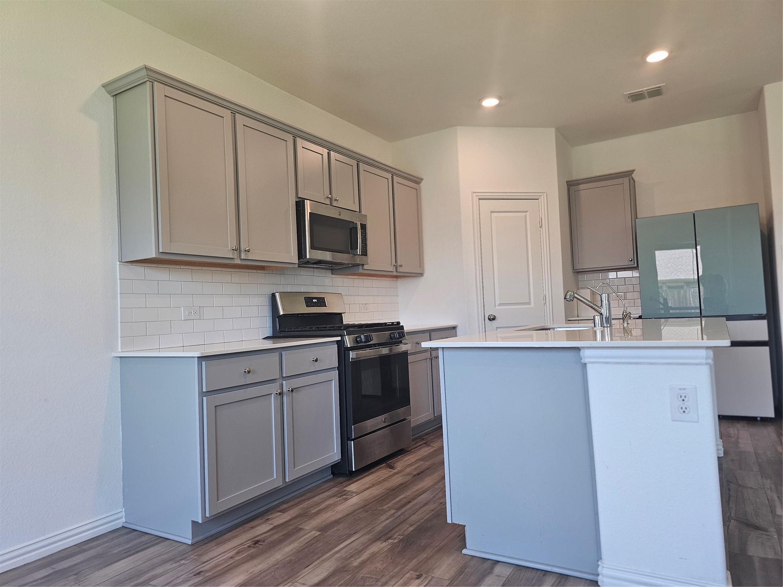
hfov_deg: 73.9
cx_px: 392
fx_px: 520
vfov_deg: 58.9
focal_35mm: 23
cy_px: 294
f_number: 1.7
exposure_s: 1/120
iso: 125
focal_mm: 6.3
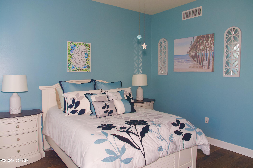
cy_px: 84
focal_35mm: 26
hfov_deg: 70.5
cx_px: 126
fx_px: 179
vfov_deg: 50.3
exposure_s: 1/100
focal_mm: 17
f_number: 5.6
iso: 400
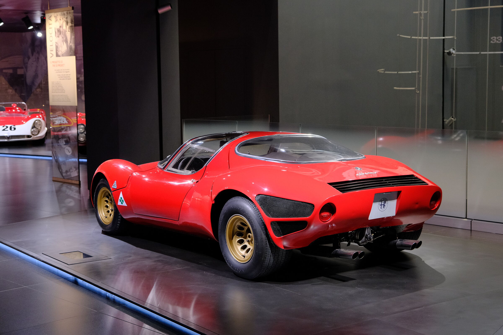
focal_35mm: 56
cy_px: 168
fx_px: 782
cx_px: 252
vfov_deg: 24.2
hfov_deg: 35.6
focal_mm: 37.6
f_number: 4
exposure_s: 1/42
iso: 1600
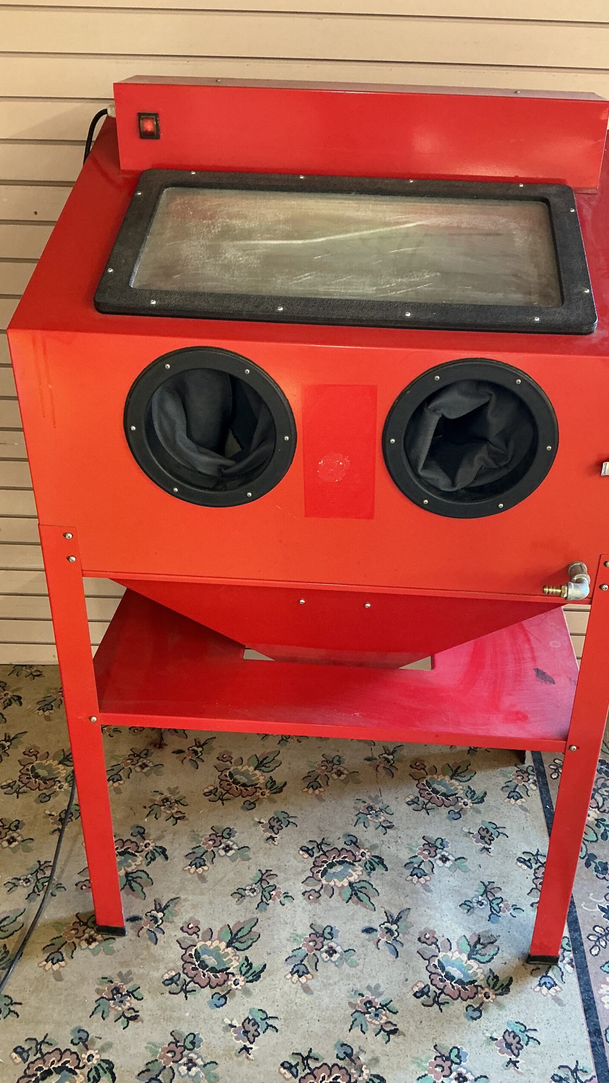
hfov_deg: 36.6
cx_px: 341
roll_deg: -1.6
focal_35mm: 32
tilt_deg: -31.7
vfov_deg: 61.0
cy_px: 543
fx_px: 919
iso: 125
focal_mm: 3
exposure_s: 1/60
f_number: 1.8
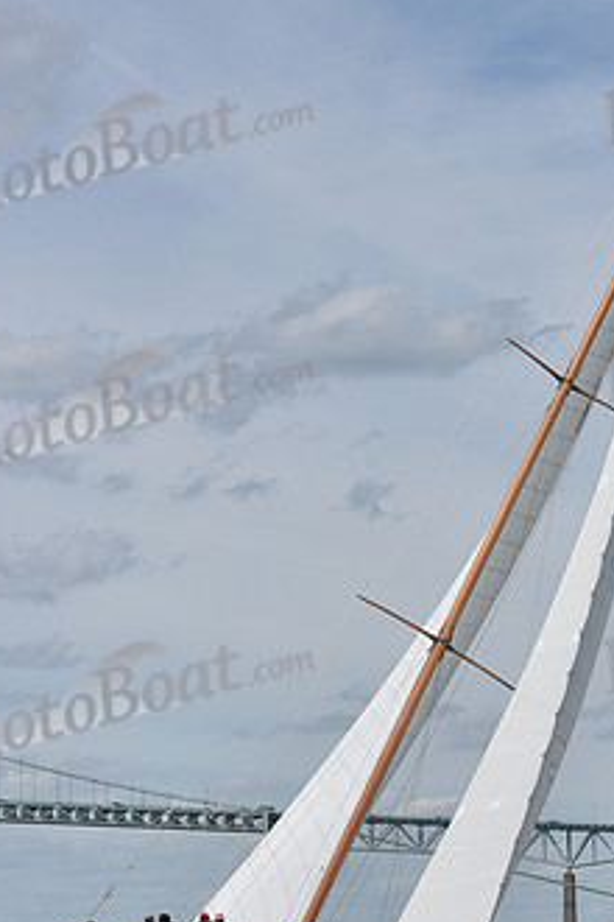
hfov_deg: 11.1
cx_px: 459
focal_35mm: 123
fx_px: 3147
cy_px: 517
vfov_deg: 16.6
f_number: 9
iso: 320
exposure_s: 1/800
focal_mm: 70
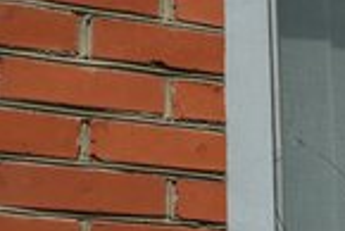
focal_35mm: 207
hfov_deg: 9.7
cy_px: 118
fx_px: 1986
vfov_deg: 6.7
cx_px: 473
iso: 1000
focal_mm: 75
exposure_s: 1/500
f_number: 5.6
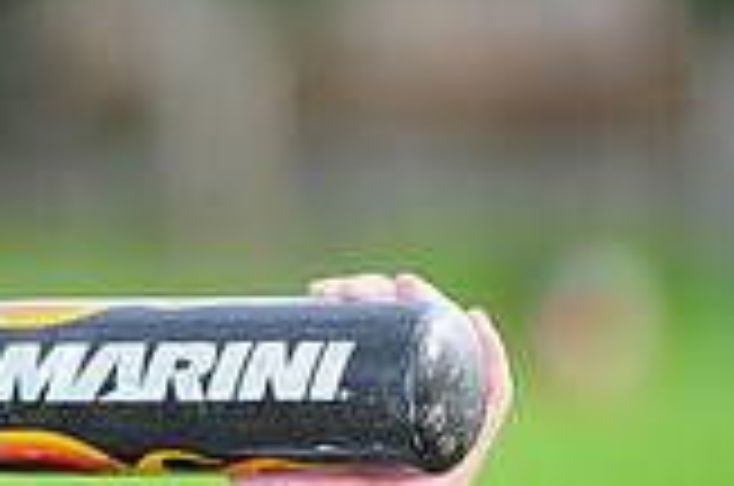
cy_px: 320
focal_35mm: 588
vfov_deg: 2.3
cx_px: -459
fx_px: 11965
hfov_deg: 3.5
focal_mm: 165
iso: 200
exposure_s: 1/500
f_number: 4
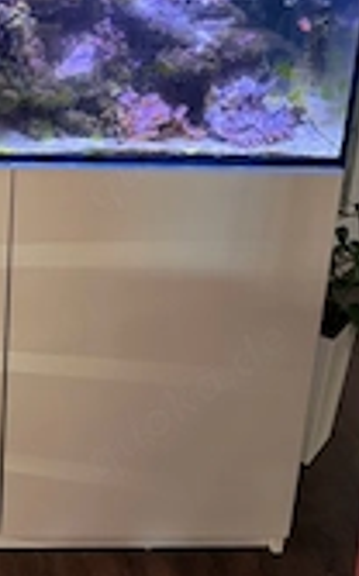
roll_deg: -2.2
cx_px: -3
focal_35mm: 61
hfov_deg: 20.5
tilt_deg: -19.5
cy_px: 169
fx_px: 957
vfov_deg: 33.1
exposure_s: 1/83
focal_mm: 6.76
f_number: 1.78
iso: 200
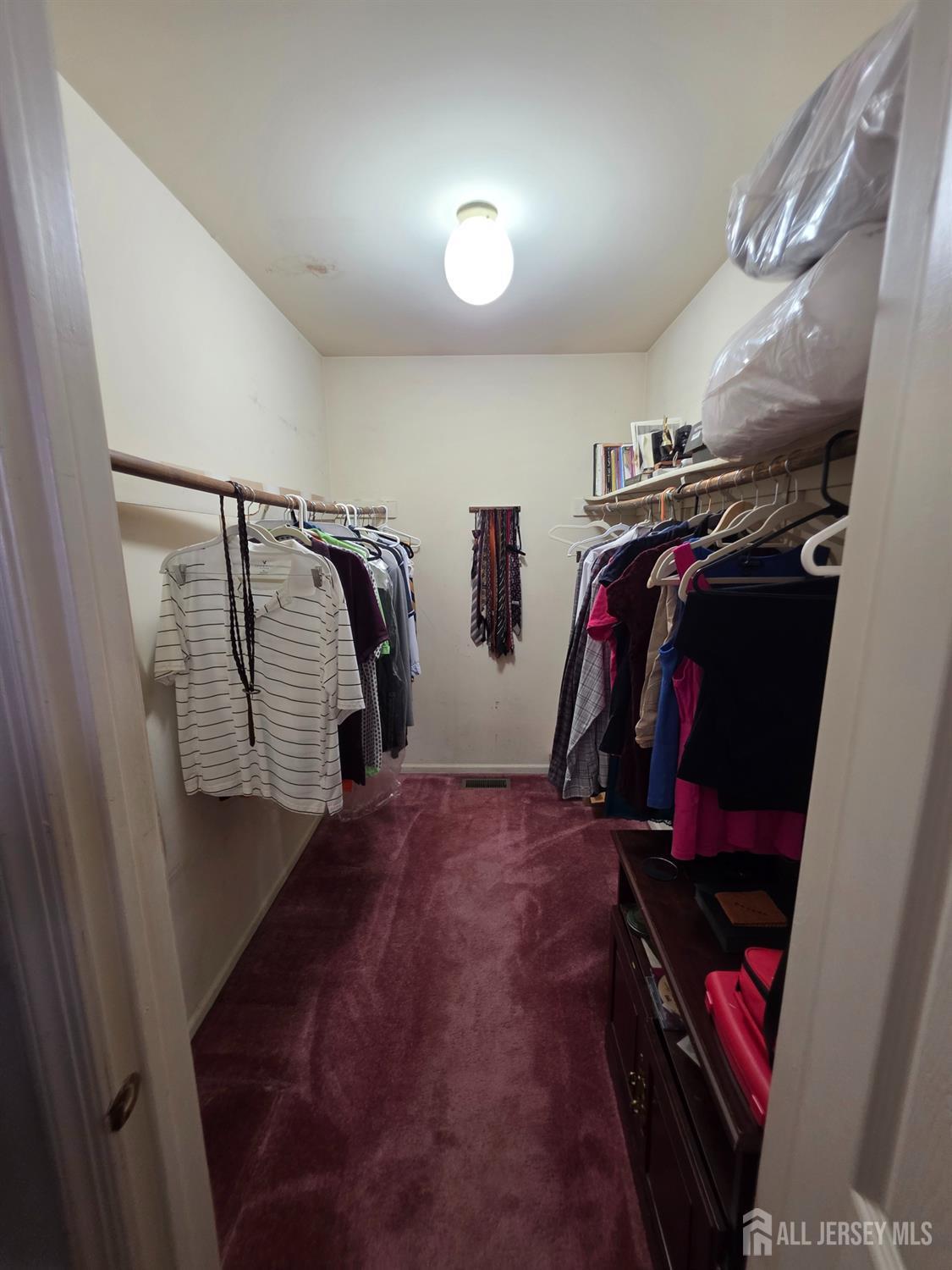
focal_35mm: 13
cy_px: 635
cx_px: 476
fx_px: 477
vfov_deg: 106.2
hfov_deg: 89.9
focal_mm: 2.2
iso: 200
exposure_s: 1/60
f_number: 1.9
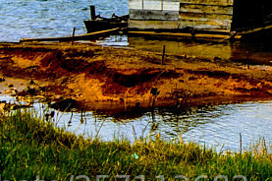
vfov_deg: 8.1
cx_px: 520
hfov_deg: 11.9
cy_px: -260
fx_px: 1177
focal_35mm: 156
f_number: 8
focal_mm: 18
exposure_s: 1/250
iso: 100
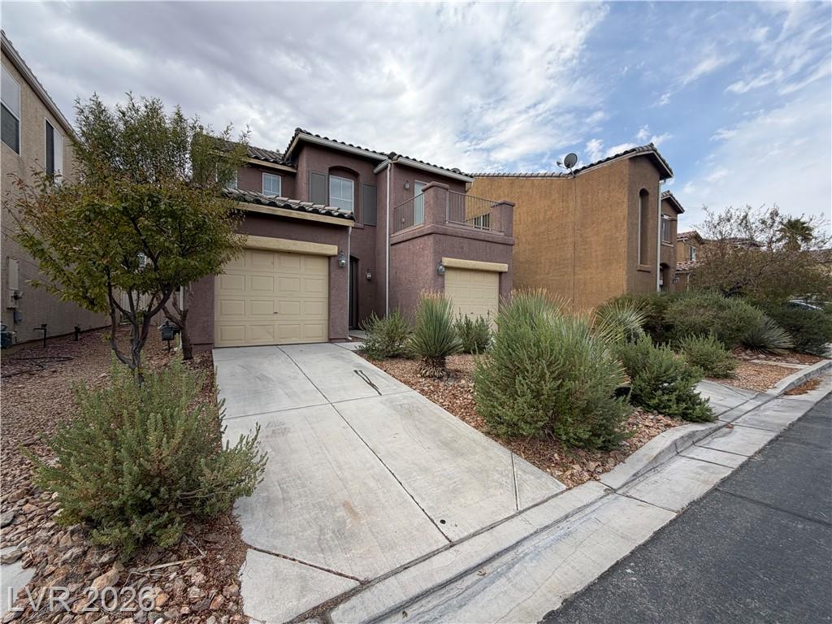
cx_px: 416
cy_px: 312
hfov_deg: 102.1
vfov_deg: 85.7
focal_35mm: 14
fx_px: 336
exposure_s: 1/770
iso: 25
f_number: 2.2
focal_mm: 2.22
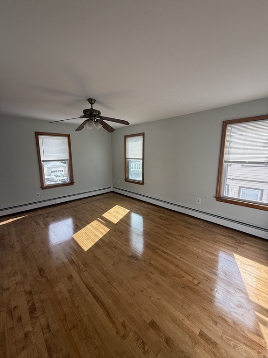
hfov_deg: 85.7
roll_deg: +1.3
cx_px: 134
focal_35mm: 14
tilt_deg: -11.1
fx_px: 145
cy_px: 179
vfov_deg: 102.1
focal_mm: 2.22
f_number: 2.2
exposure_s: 1/172
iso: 50
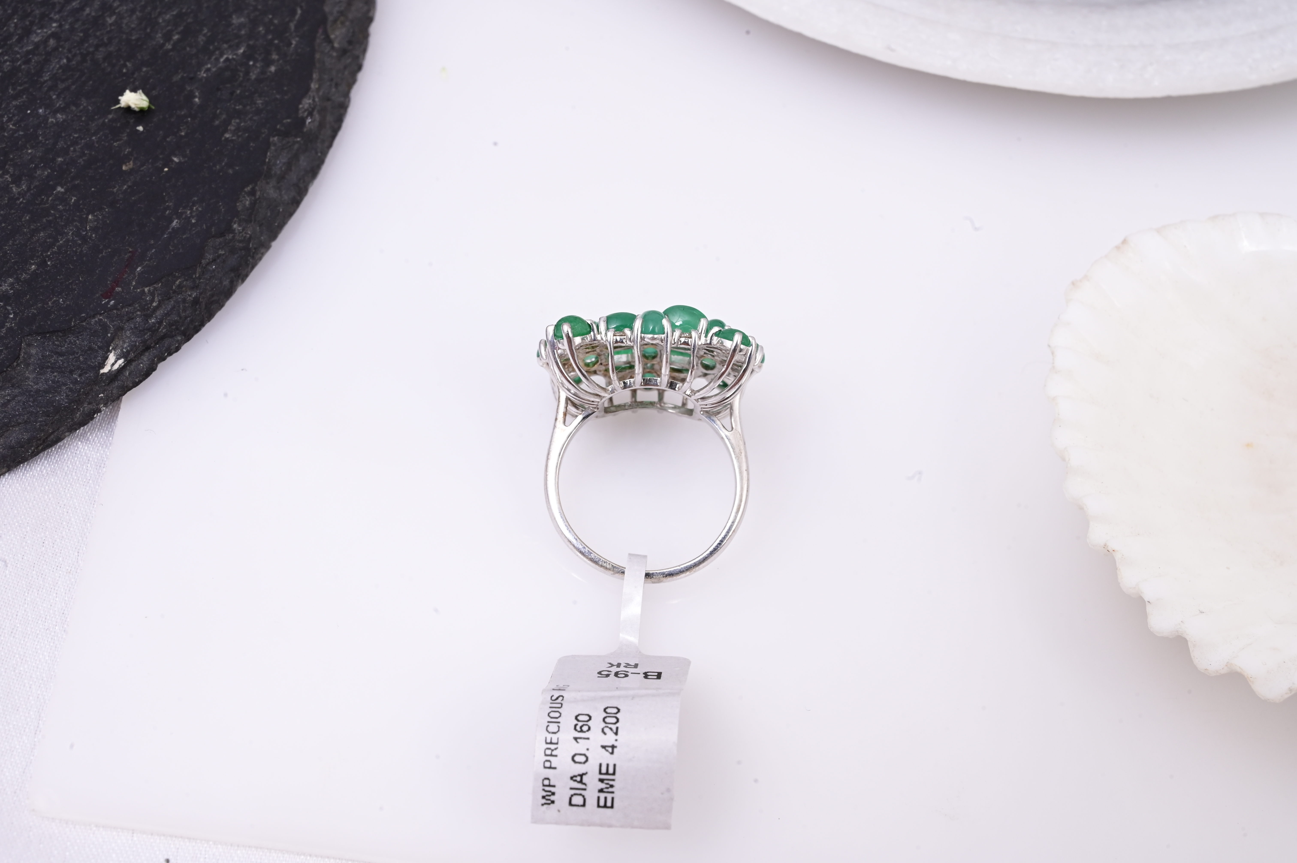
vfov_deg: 19.4
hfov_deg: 28.9
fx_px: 2520
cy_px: 432
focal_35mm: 70
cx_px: 648
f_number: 20
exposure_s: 1/80
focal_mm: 70
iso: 640
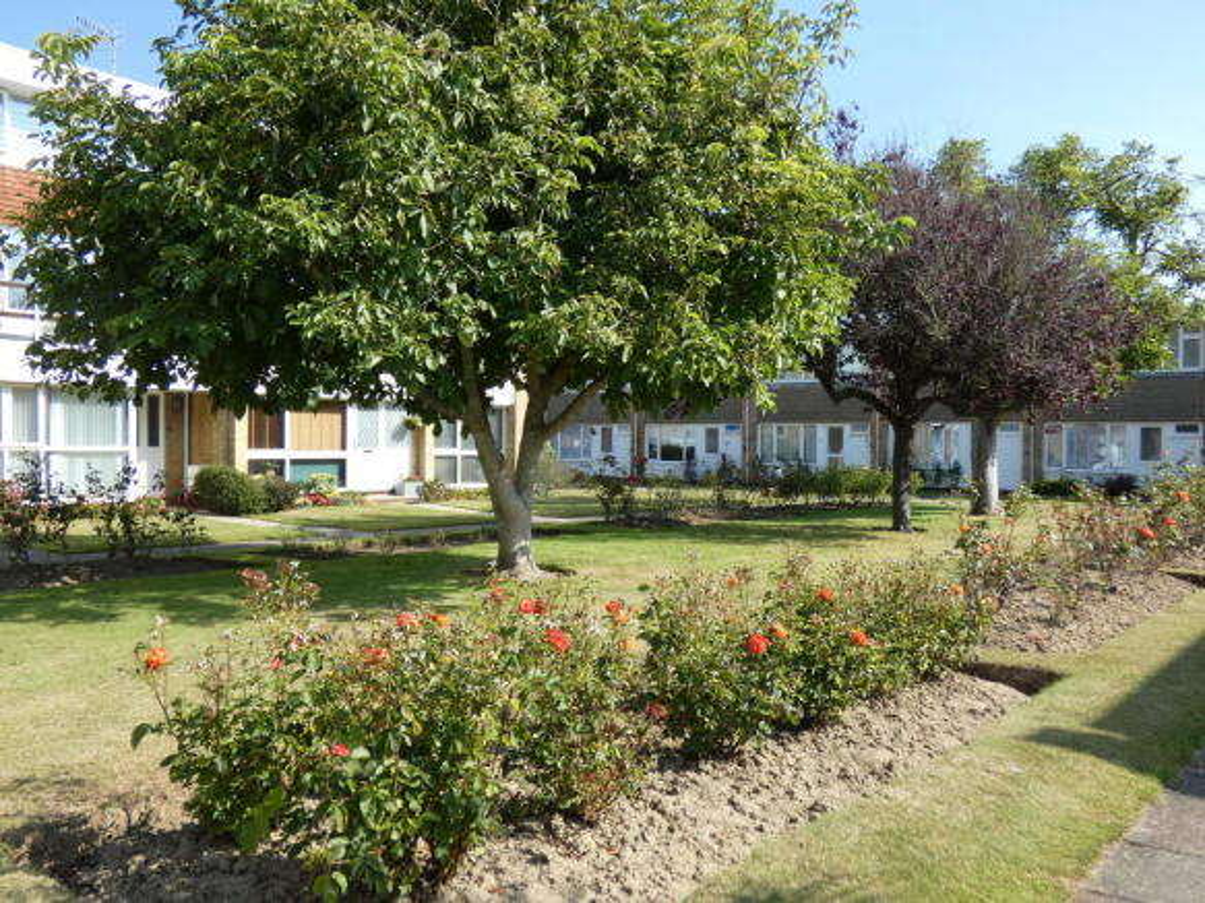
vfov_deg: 45.4
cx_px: 602
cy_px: 452
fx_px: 1079
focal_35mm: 31
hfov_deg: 58.4
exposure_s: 1/500
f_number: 3.3
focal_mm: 5.5
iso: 80
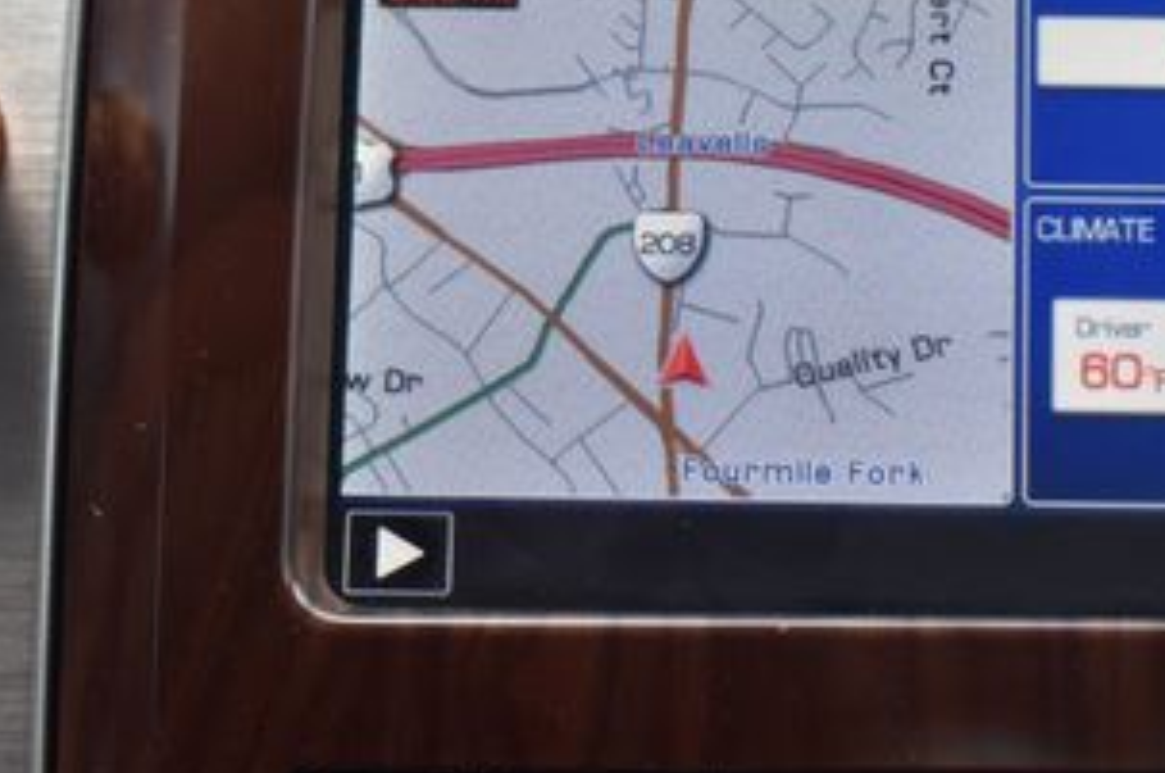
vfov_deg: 12.2
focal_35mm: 111
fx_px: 3588
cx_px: 884
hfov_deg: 18.3
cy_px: 73
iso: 400
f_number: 8
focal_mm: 35
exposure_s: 1/50
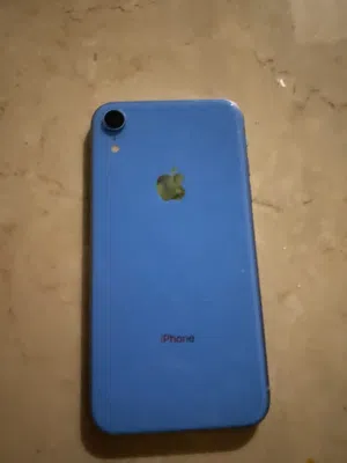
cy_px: 232
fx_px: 348
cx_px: 174
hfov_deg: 53.1
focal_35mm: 26
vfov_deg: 67.3
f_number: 1.8
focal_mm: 4.25
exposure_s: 1/8
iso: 1000
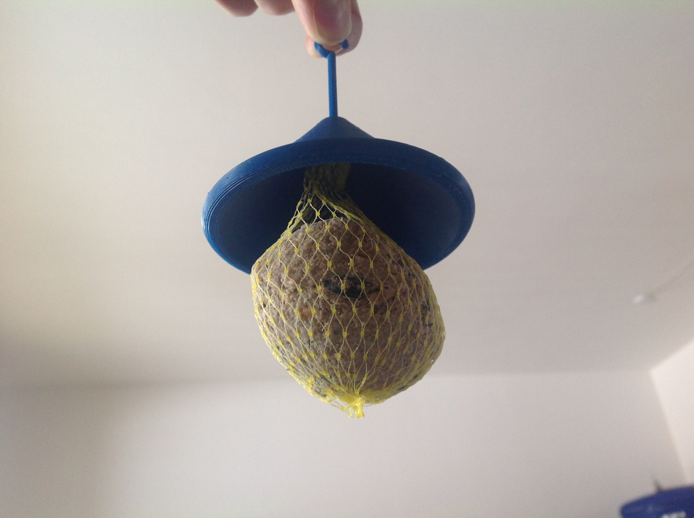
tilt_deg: +31.0
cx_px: 347
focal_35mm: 35
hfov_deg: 52.7
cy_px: 259
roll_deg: +4.8
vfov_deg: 40.6
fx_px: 701
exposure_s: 1/15
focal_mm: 4.28
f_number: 2.4
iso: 80
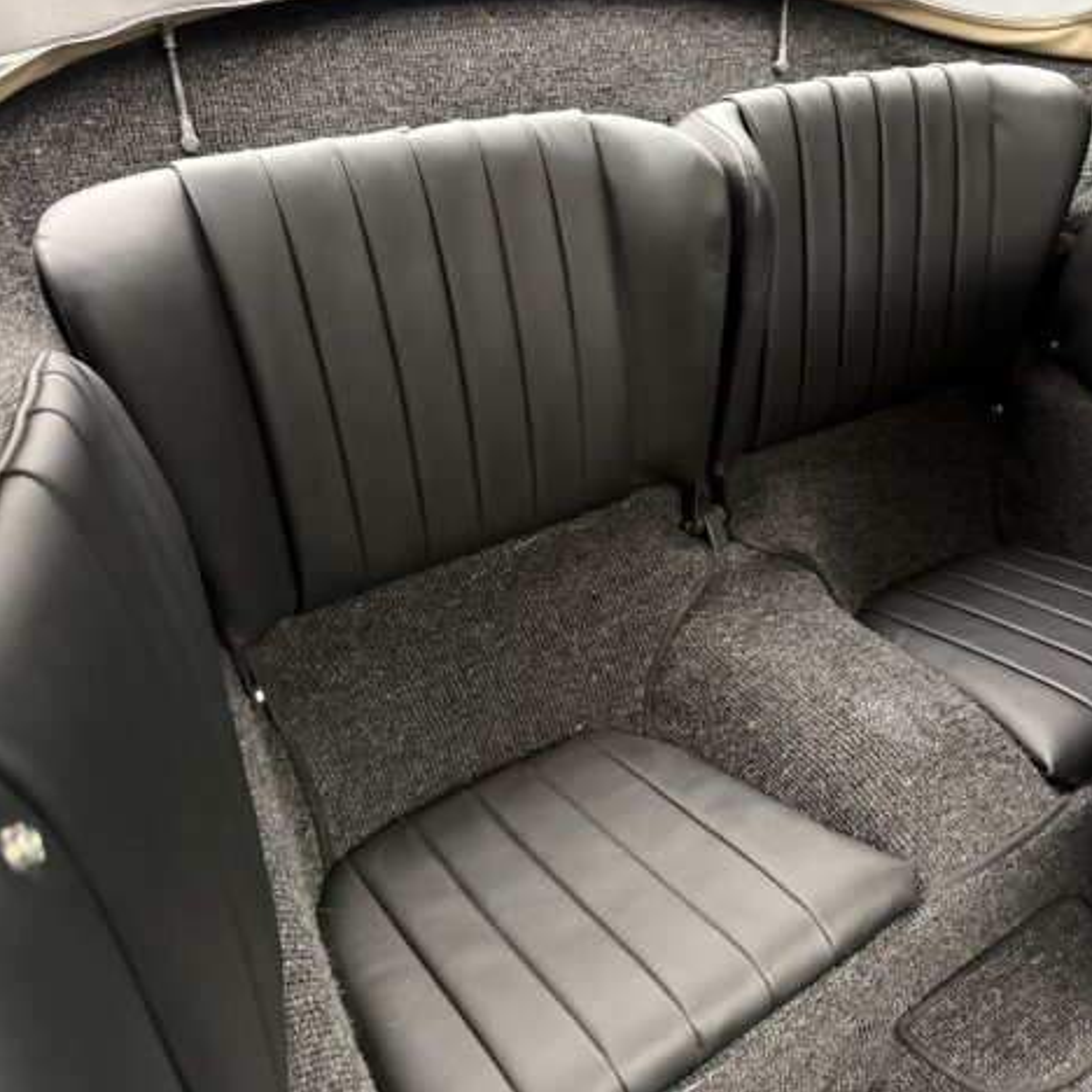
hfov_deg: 55.4
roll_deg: -1.3
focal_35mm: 29
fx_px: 1035
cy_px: 534
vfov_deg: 55.6
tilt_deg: -31.4
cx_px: 630
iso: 1000
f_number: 1.78
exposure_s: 1/30
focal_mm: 6.76
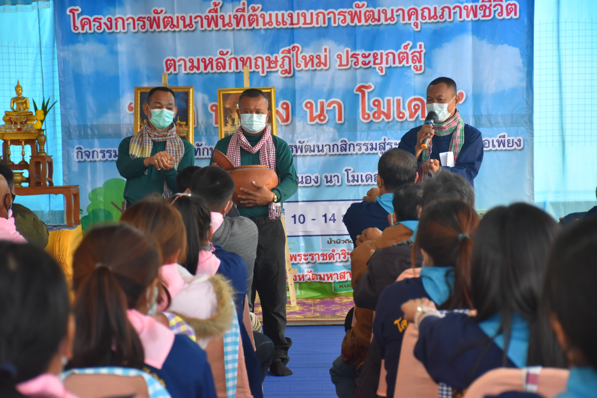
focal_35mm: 112
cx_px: 298
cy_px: 199
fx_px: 1865
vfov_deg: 12.2
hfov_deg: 18.2
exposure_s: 1/60
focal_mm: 75
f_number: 5
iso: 1250
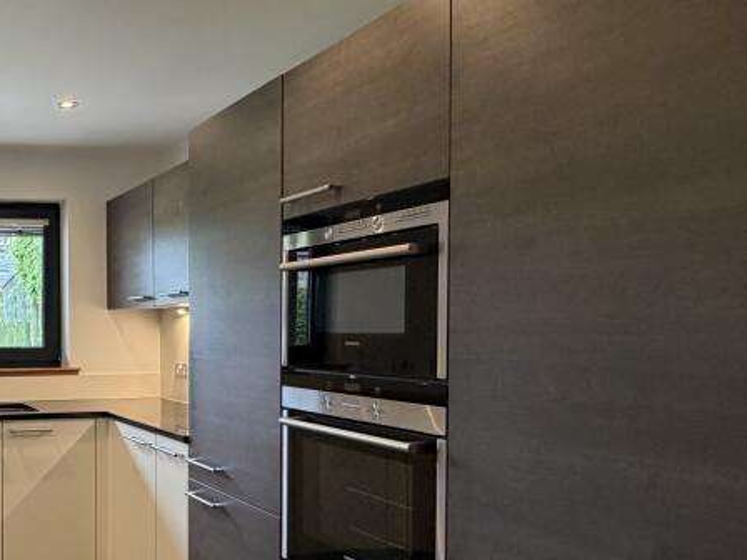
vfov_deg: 43.8
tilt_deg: -0.5
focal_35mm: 32
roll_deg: +1.1
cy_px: 347
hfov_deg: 45.9
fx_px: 691
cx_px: -30
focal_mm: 2.22
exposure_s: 1/50
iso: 250
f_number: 2.2
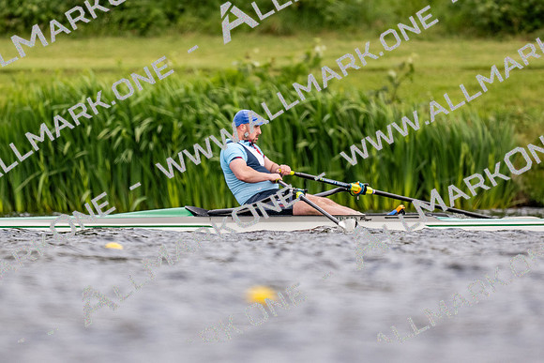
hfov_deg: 2.3
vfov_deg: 1.5
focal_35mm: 900
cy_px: 182
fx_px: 13610
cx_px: 272
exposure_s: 1/2500
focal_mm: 600
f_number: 4
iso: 720
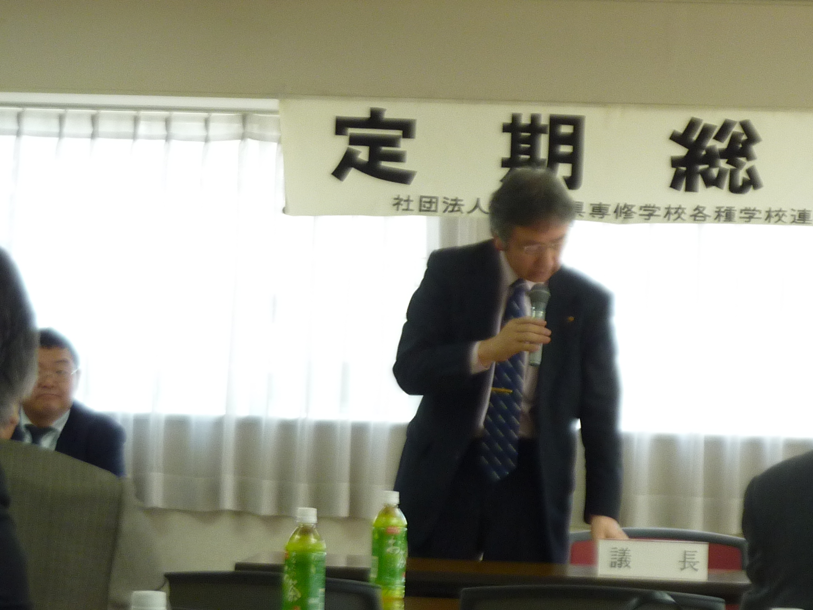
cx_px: 406
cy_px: 305
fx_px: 2842
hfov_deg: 16.3
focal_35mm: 121
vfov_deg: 12.2
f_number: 4.1
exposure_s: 1/40
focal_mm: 11
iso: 160
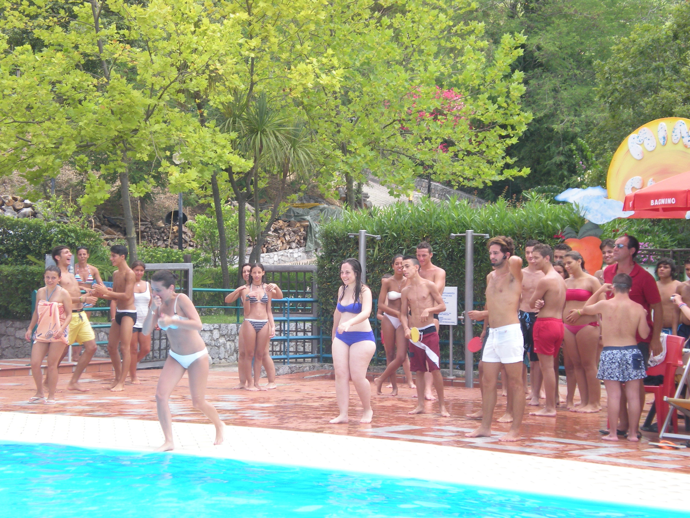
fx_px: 1734
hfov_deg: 22.5
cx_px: 345
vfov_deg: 17.0
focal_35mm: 87
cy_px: 259
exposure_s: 1/126
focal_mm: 14.3
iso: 73
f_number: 5.1
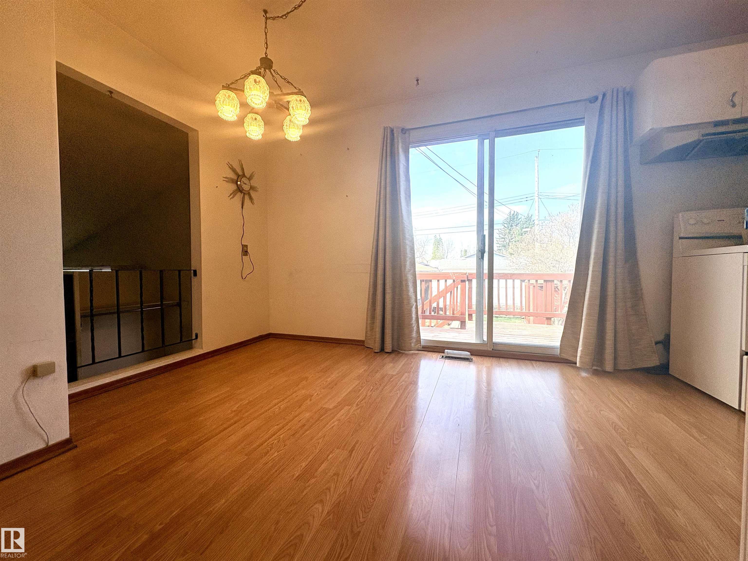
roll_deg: +0.2
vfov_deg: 85.7
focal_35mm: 14
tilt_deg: -1.5
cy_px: 280
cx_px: 374
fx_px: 303
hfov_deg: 102.1
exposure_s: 1/302
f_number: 2.2
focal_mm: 2.22
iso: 64
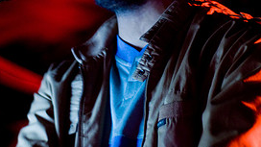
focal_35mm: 167
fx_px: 1156
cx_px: 64
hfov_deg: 12.8
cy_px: 24
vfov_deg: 7.3
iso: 1000
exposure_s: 1/15
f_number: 1.8
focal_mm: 50
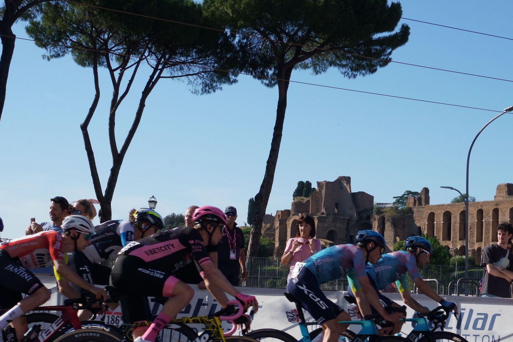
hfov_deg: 28.0
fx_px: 1021
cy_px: 203
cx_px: 346
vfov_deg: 19.0
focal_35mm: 72
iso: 1000
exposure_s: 1/1250
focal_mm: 35
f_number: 14
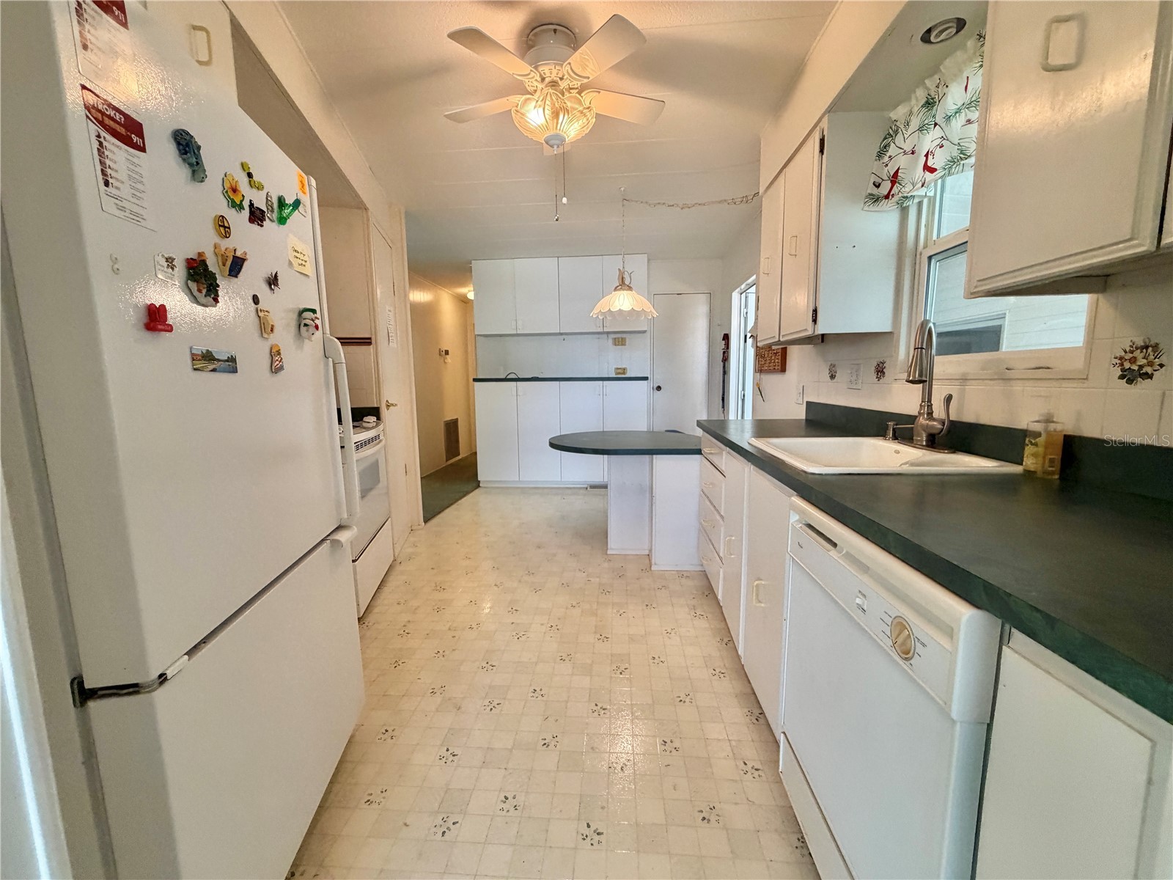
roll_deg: +0.5
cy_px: 440
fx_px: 474
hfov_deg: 102.1
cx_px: 586
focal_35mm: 14
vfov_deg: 85.7
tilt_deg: -7.2
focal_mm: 2.22
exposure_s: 1/120
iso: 320
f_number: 2.2
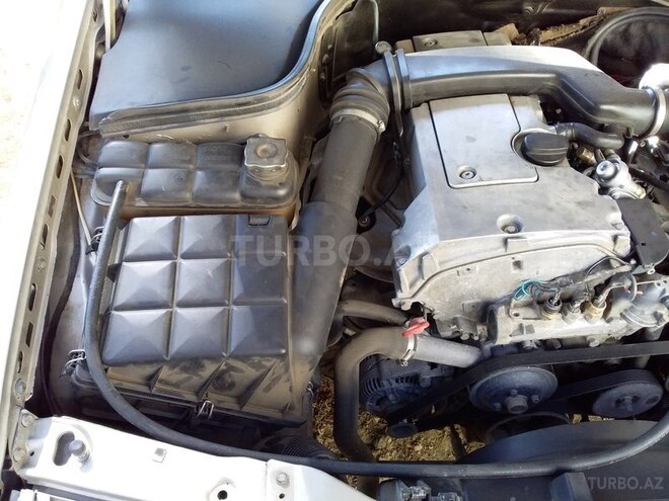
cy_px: 250
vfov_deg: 45.4
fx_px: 599
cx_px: 334
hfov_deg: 58.4
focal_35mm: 31
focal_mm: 3.3
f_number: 2.2
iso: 80
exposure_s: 1/50
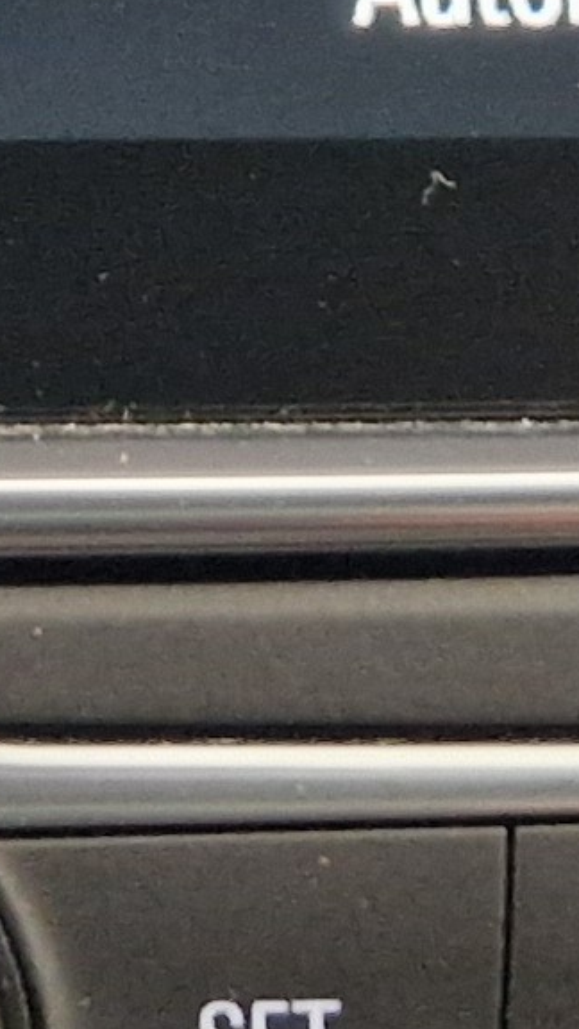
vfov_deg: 11.8
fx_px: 4749
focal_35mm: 174
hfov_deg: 6.9
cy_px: -502
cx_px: -281
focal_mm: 5.4
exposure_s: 1/100
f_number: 1.8
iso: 1000
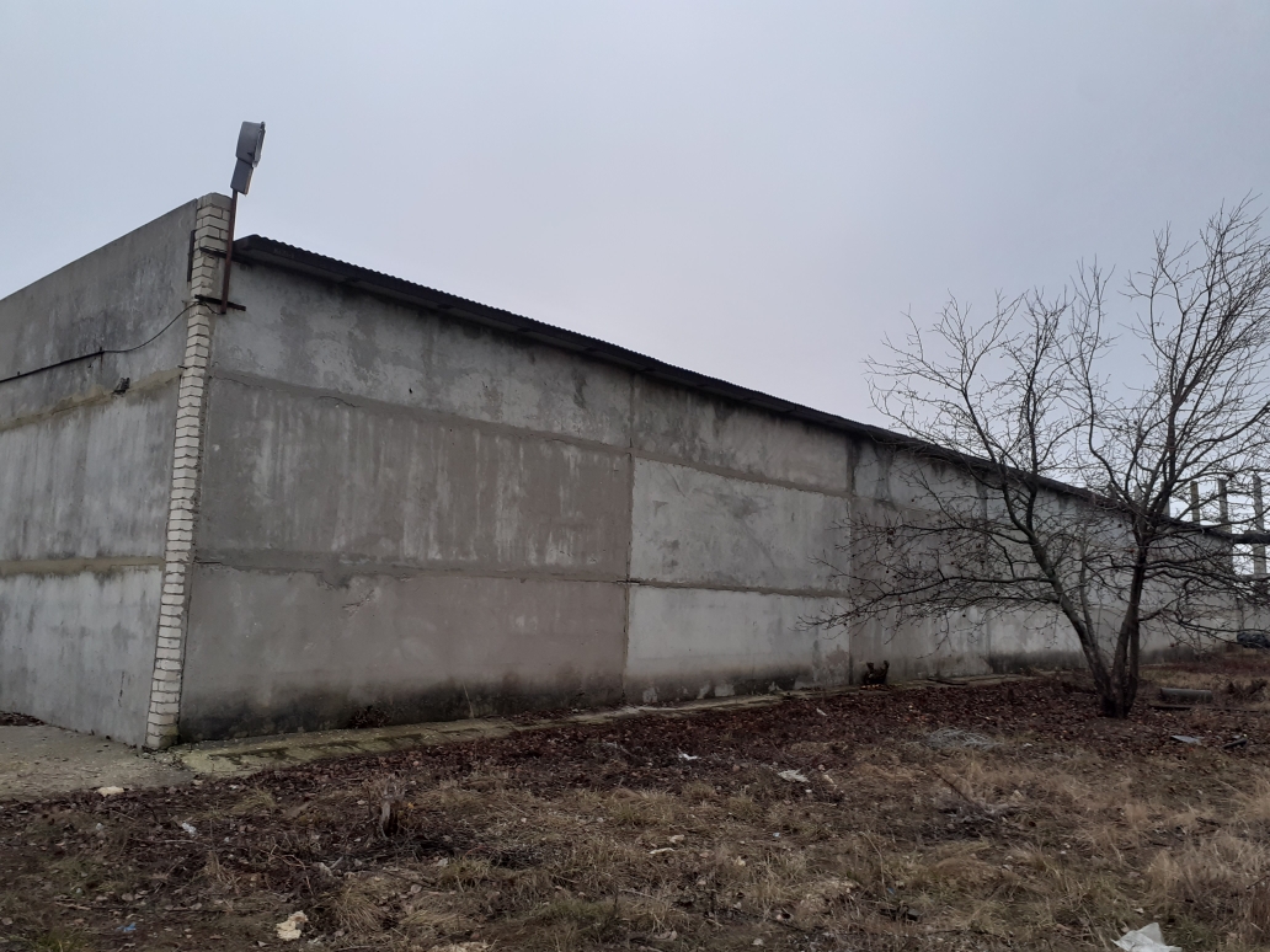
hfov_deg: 65.3
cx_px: 635
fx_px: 991
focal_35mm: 27
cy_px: 476
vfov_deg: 51.4
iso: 50
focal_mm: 3.6
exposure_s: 1/50
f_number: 1.9
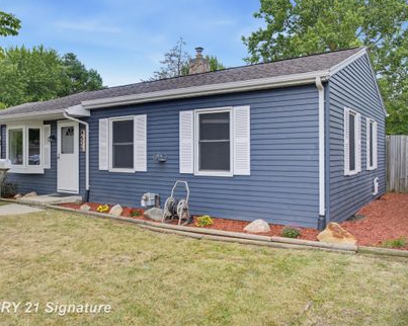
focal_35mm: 28
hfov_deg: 62.1
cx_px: 186
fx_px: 338
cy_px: 161
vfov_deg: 51.5
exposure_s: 1/250
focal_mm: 24
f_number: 5.6
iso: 110
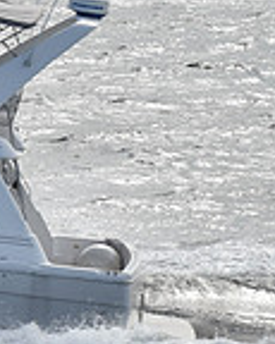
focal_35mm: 556
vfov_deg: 3.5
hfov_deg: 2.8
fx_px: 5663
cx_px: -301
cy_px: 214
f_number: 11
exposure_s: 1/1000
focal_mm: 98
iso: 400
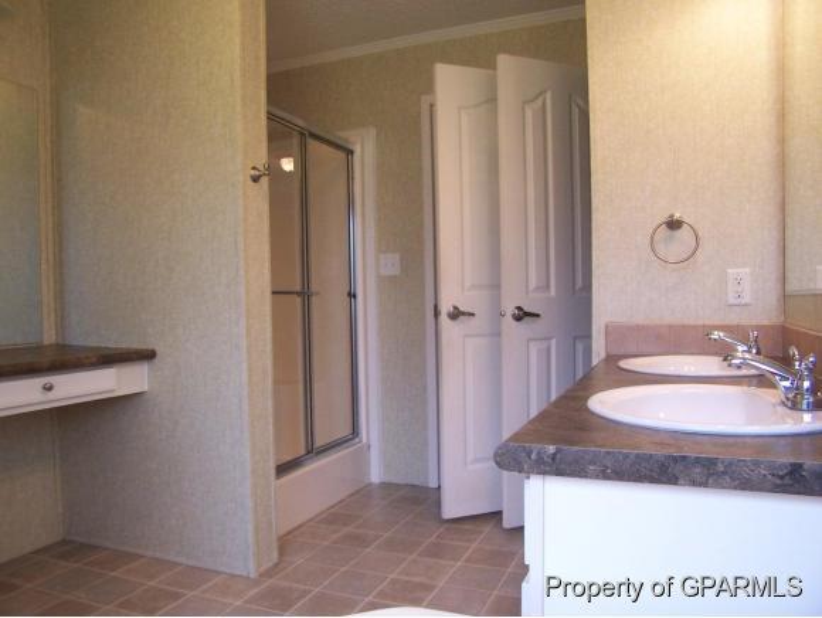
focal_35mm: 38
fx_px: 903
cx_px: 411
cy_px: 309
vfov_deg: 37.8
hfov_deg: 48.9
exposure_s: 1/30
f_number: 2.8
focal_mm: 6.3
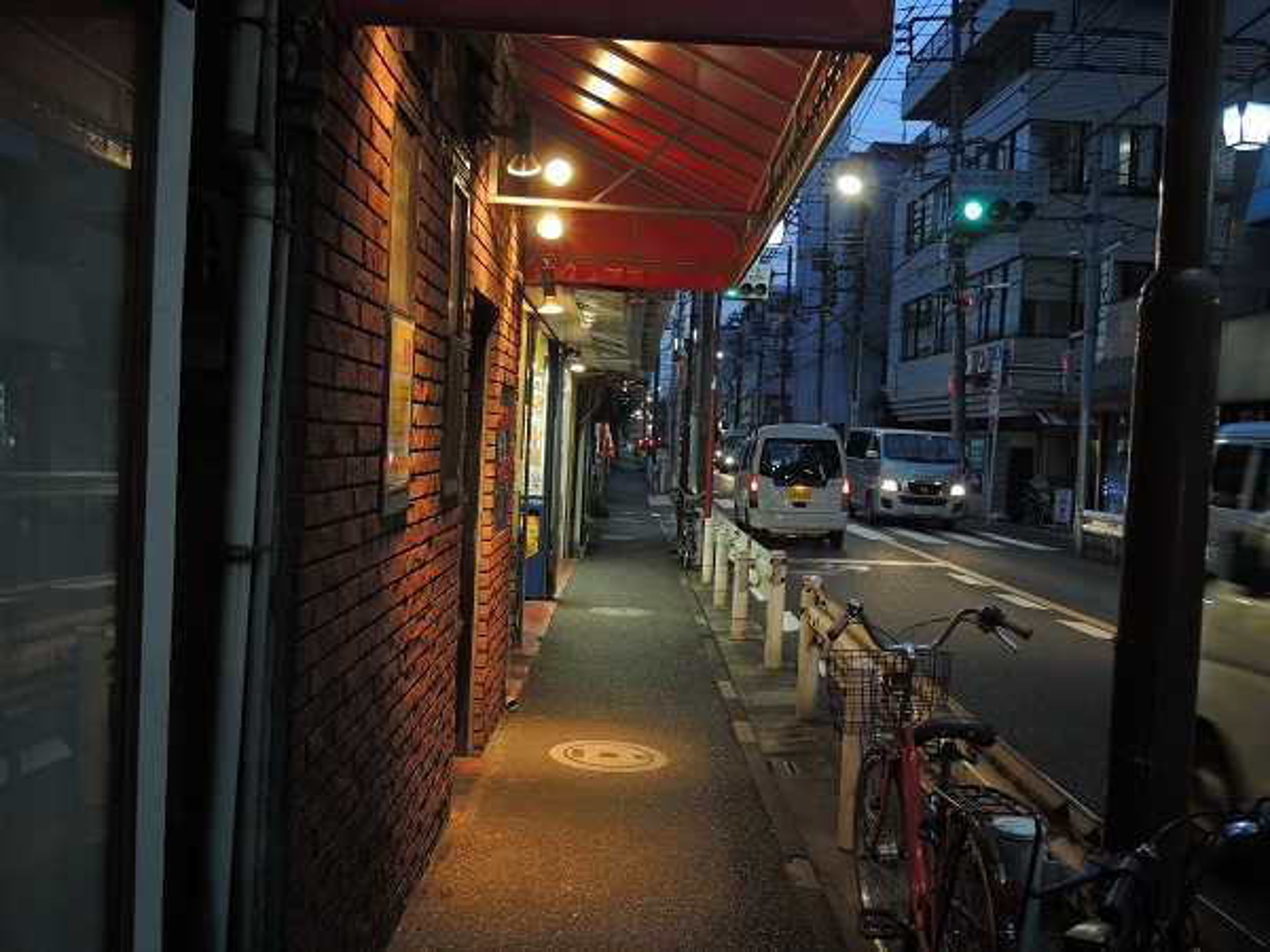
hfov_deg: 52.6
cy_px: 476
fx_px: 1284
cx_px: 635
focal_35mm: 35
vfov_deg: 40.7
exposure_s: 1/50
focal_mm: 7.6
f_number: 2.5
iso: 280
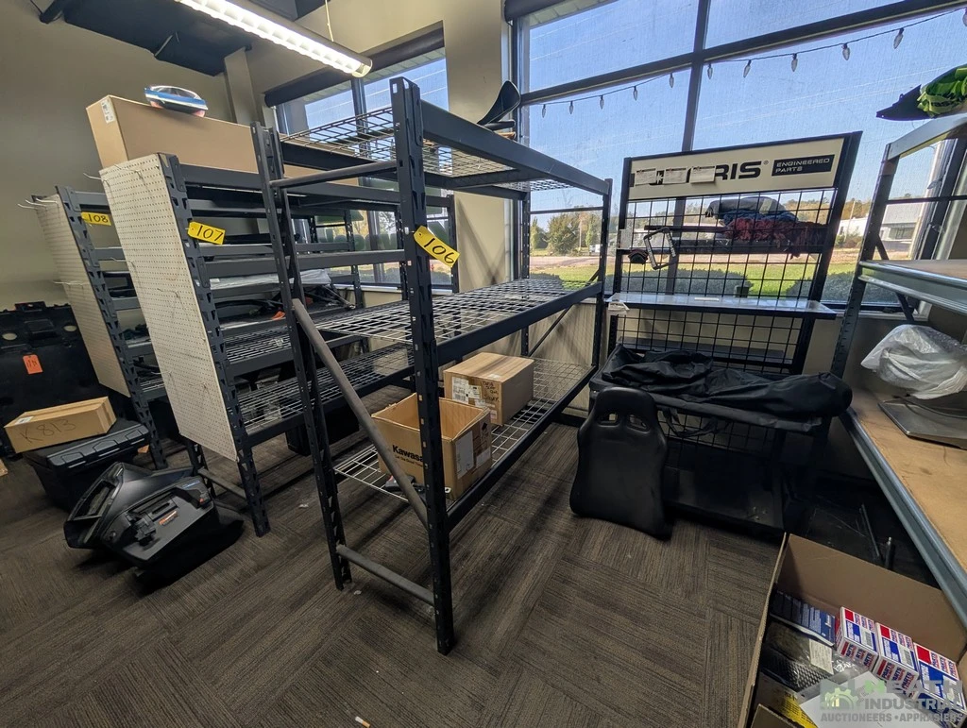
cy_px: 364
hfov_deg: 110.5
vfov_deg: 94.6
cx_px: 484
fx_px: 336
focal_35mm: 12
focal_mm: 2.02
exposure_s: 1/60
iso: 70
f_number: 1.7
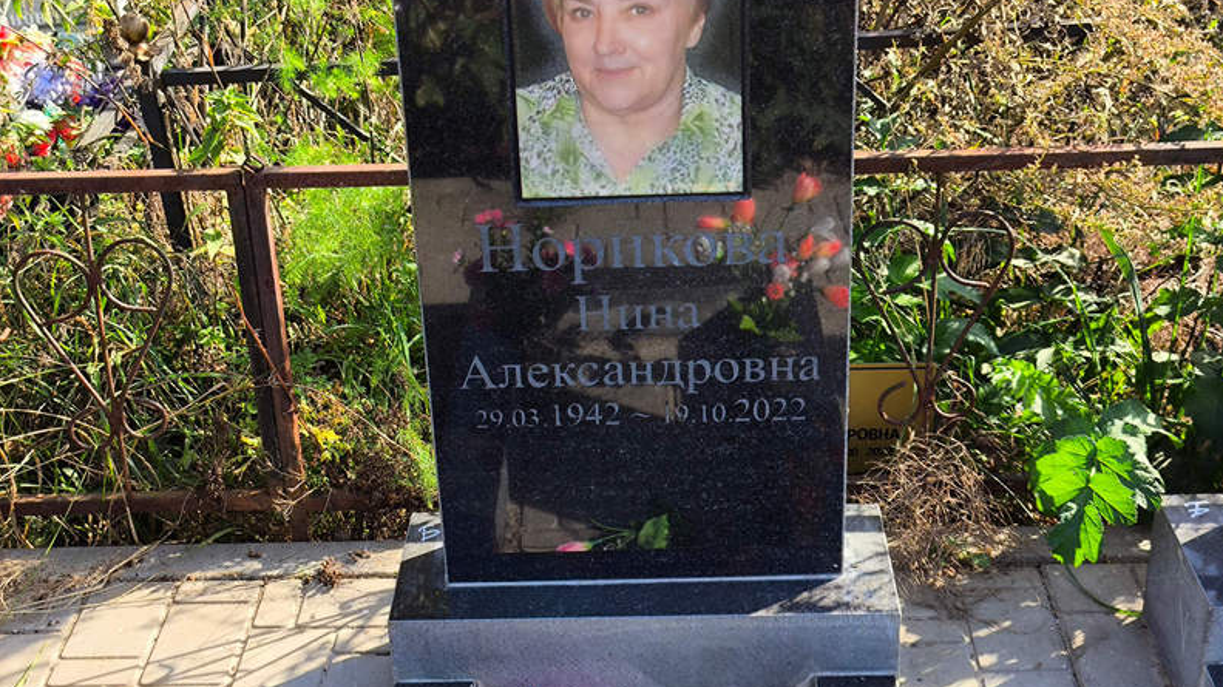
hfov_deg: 37.9
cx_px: 615
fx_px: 1783
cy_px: 357
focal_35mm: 55
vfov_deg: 21.8
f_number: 1.7
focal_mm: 4.71
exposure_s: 1/432
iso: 50
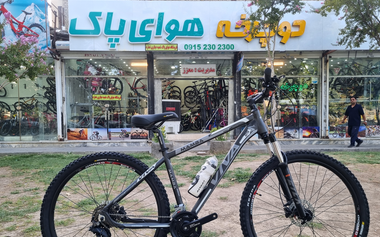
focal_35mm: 28
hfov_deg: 66.5
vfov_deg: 44.3
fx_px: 290
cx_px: 191
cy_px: 141
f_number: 1.8
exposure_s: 1/157
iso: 50
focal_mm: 5.4
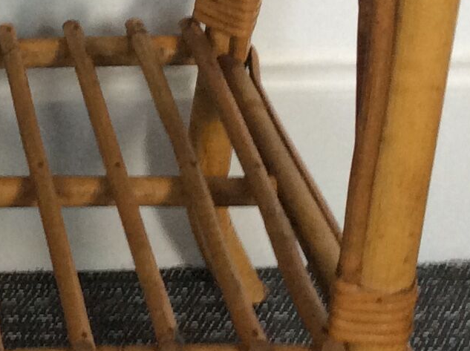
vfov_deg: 11.3
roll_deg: +1.6
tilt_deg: -31.3
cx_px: -138
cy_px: 140
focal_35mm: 131
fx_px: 1776
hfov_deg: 14.5
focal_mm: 3.3
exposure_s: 1/25
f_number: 2.4
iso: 64
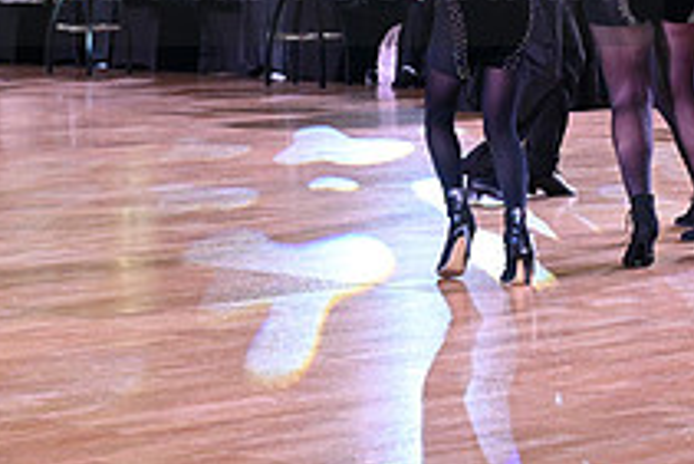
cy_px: -41
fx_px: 2913
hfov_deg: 13.6
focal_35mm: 151
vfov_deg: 9.0
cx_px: 306
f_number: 5.6
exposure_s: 1/320
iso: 6400
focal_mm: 55
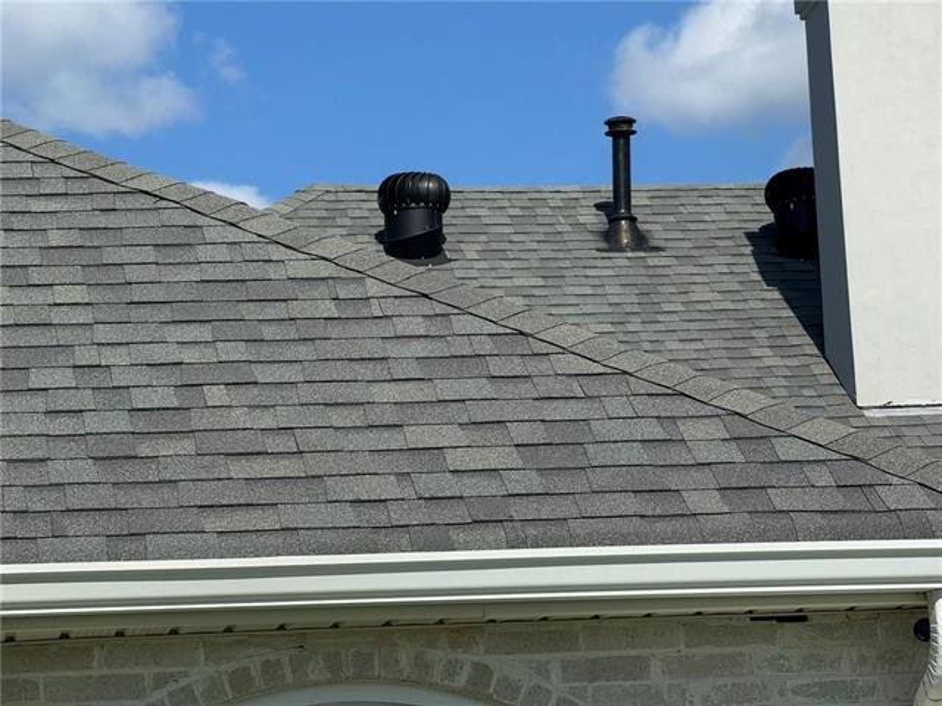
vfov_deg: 12.3
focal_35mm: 120
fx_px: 3266
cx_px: 471
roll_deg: +2.3
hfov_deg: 16.4
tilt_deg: +10.1
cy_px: 353
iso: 50
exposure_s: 1/2611
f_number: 2.8
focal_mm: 15.66
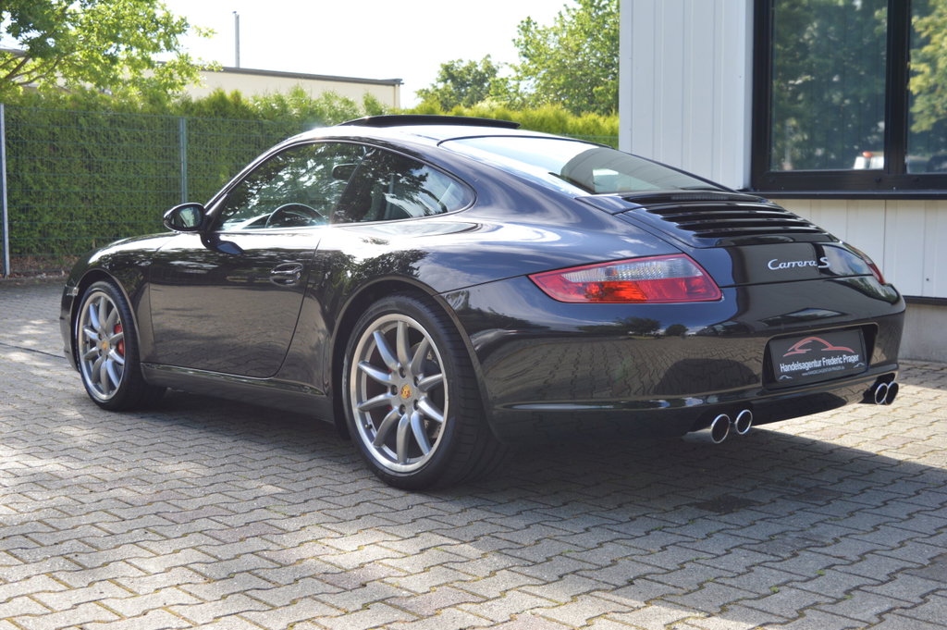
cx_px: 474
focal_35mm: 45
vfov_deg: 29.8
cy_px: 315
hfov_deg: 43.6
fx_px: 1183
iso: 100
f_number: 5.6
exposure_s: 1/125
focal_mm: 30
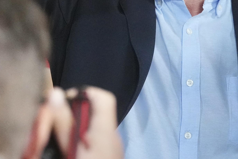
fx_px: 3061
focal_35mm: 463
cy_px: -105
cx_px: 132
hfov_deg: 4.5
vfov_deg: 3.0
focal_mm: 114
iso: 5000
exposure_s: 1/1000
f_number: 5
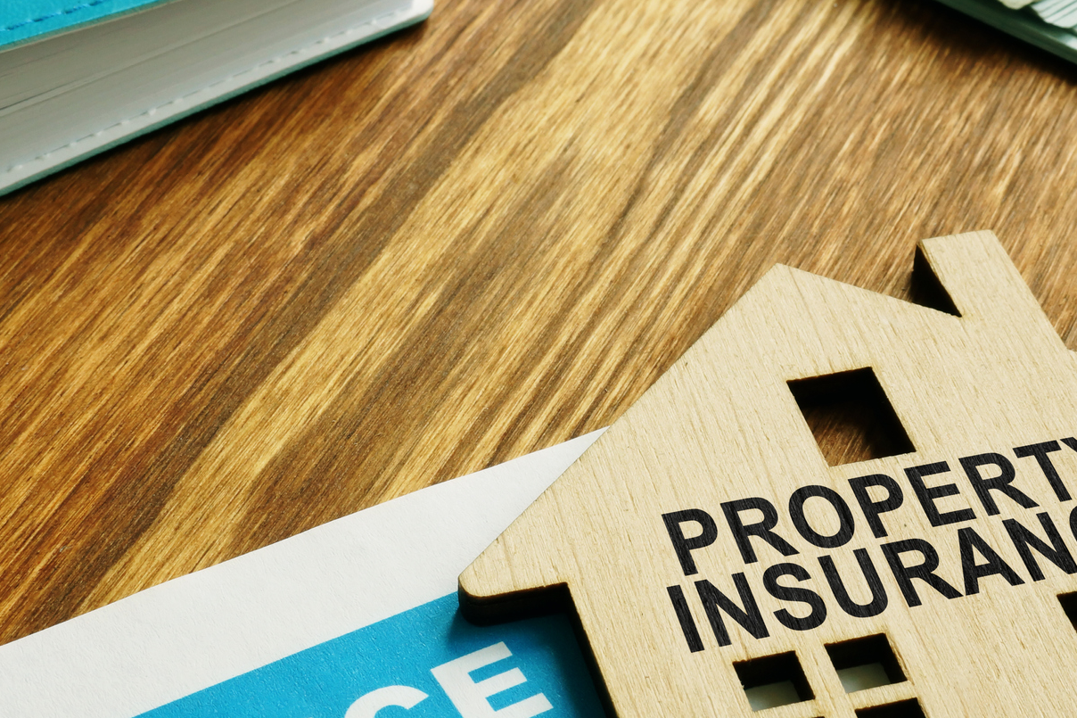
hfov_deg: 25.7
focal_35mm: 79
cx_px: 519
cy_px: 526
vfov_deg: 17.2
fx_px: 2363
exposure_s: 1/15
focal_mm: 30
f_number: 16
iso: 200
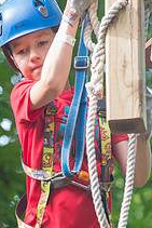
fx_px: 2693
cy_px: 169
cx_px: 22
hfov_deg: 3.2
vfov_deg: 4.8
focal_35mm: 426
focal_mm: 200
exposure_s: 1/400
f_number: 5
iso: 1250
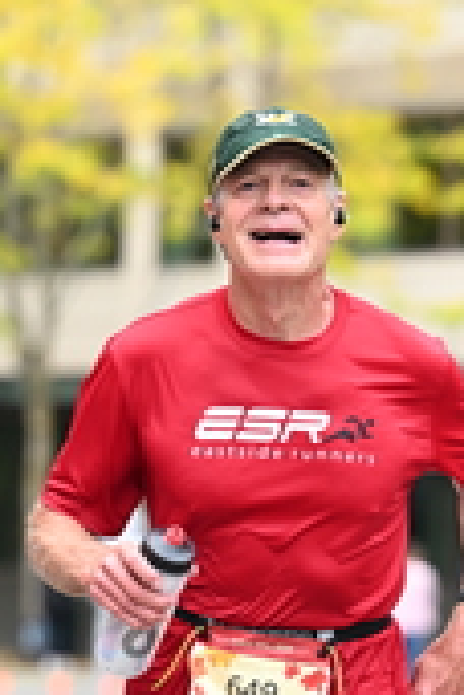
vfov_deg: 5.6
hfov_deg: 3.7
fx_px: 7153
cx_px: 267
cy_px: 443
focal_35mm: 370
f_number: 2.8
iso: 800
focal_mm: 115
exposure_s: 1/1600
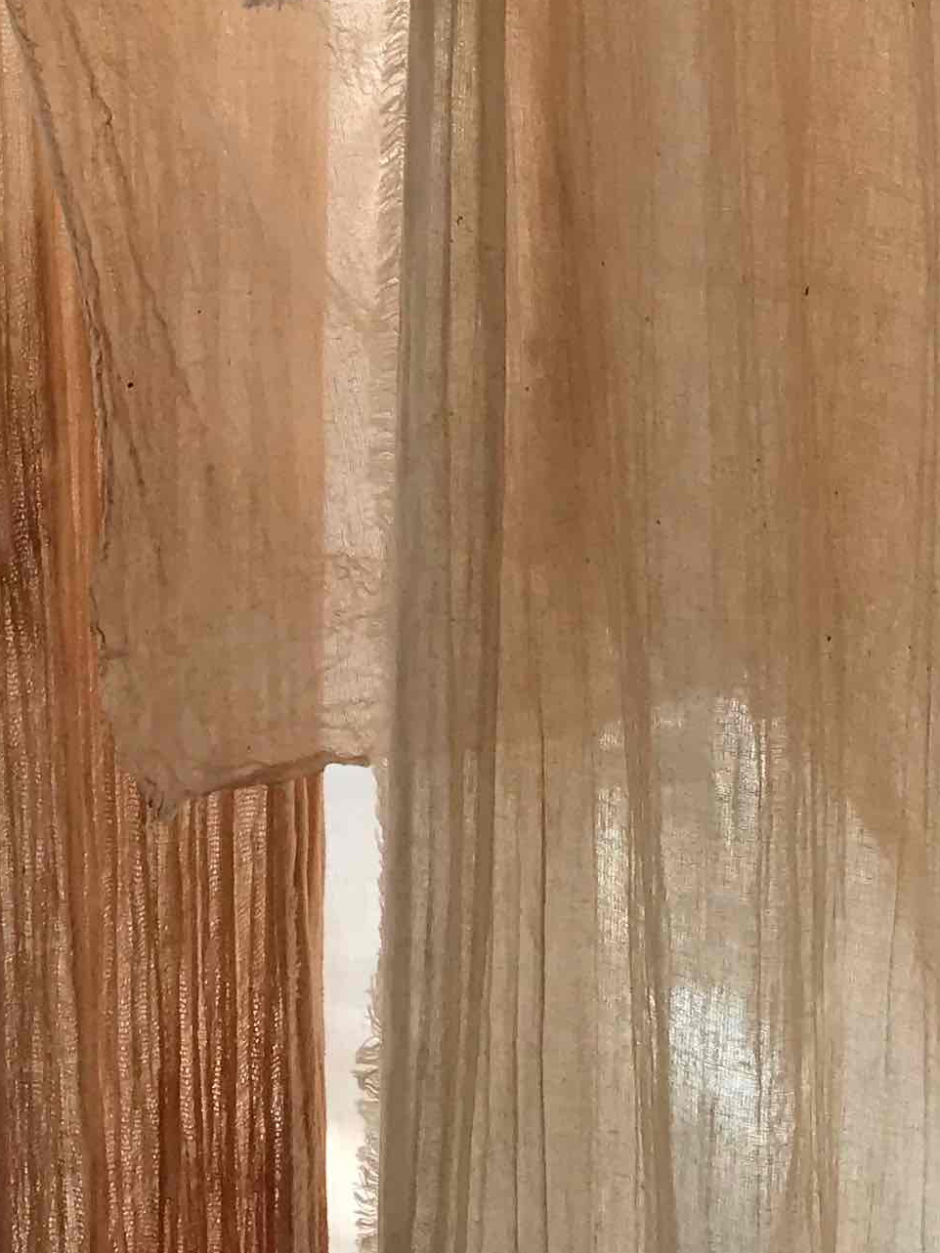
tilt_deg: -5.9
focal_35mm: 88
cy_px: -482
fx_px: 3187
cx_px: 199
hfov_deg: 16.7
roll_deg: +0.9
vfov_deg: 20.0
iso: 20
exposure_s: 1/275
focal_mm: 3.99
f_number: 1.8
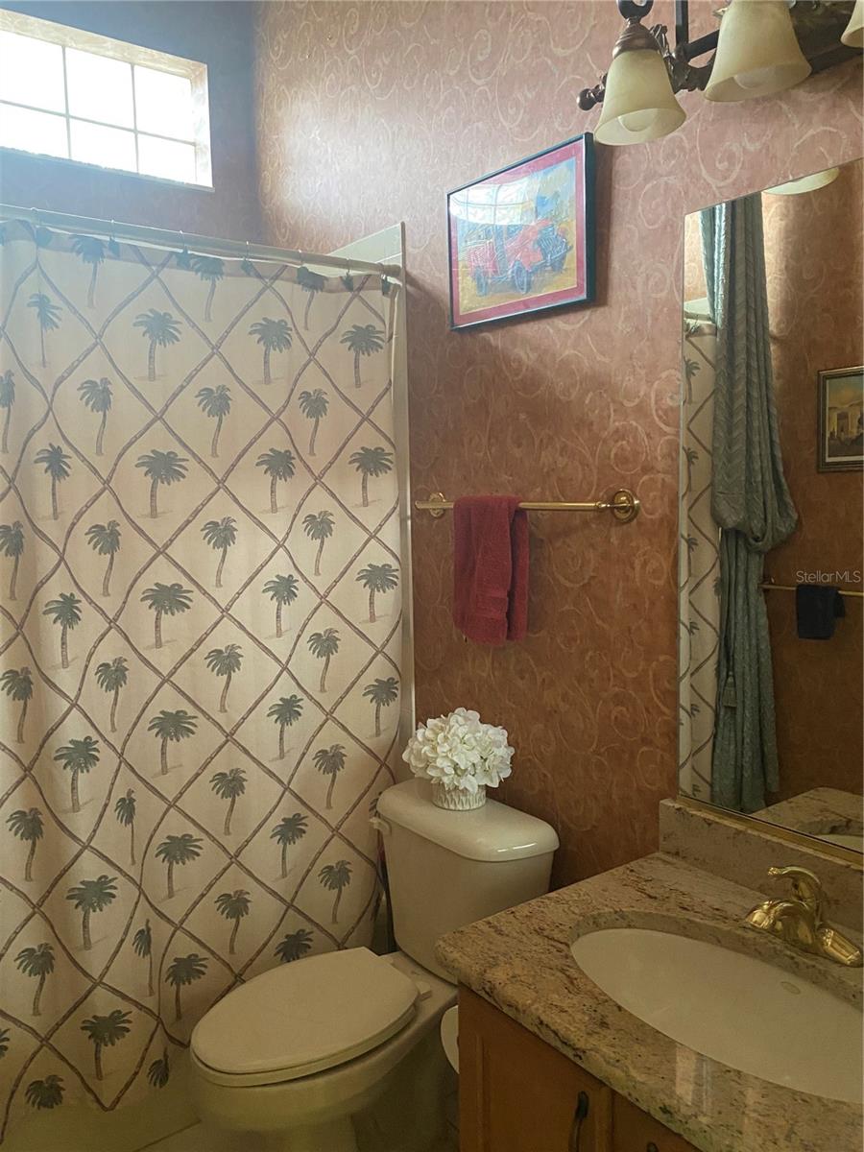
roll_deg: +1.4
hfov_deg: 53.1
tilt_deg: -5.0
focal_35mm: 26
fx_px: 865
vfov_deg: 67.3
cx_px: 432
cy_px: 576
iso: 500
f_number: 1.8
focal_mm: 4.25
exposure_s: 1/60
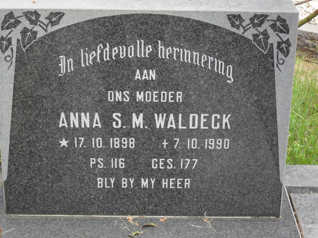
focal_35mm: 89
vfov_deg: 16.6
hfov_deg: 22.0
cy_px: 119
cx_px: 159
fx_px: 818
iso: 100
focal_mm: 15.7
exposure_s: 1/60
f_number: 5.5
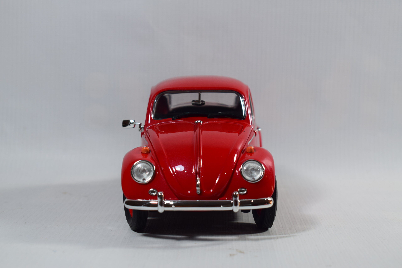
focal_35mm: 72
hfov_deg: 28.1
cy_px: 134
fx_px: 804
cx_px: 201
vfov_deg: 18.9
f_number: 8
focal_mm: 48
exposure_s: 1/50
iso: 400
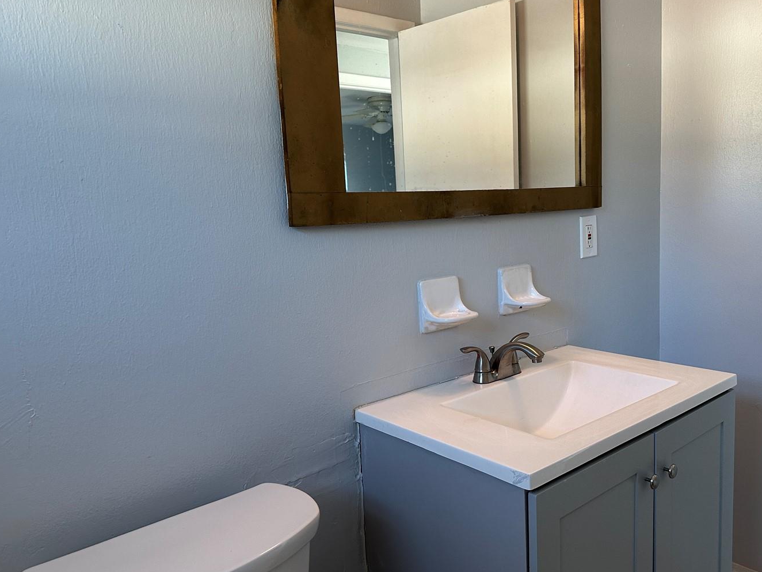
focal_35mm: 29
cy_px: 275
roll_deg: +1.6
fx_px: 638
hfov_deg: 61.4
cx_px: 436
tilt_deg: -6.6
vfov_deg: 48.2
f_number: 1.78
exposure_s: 1/120
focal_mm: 6.86
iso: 160
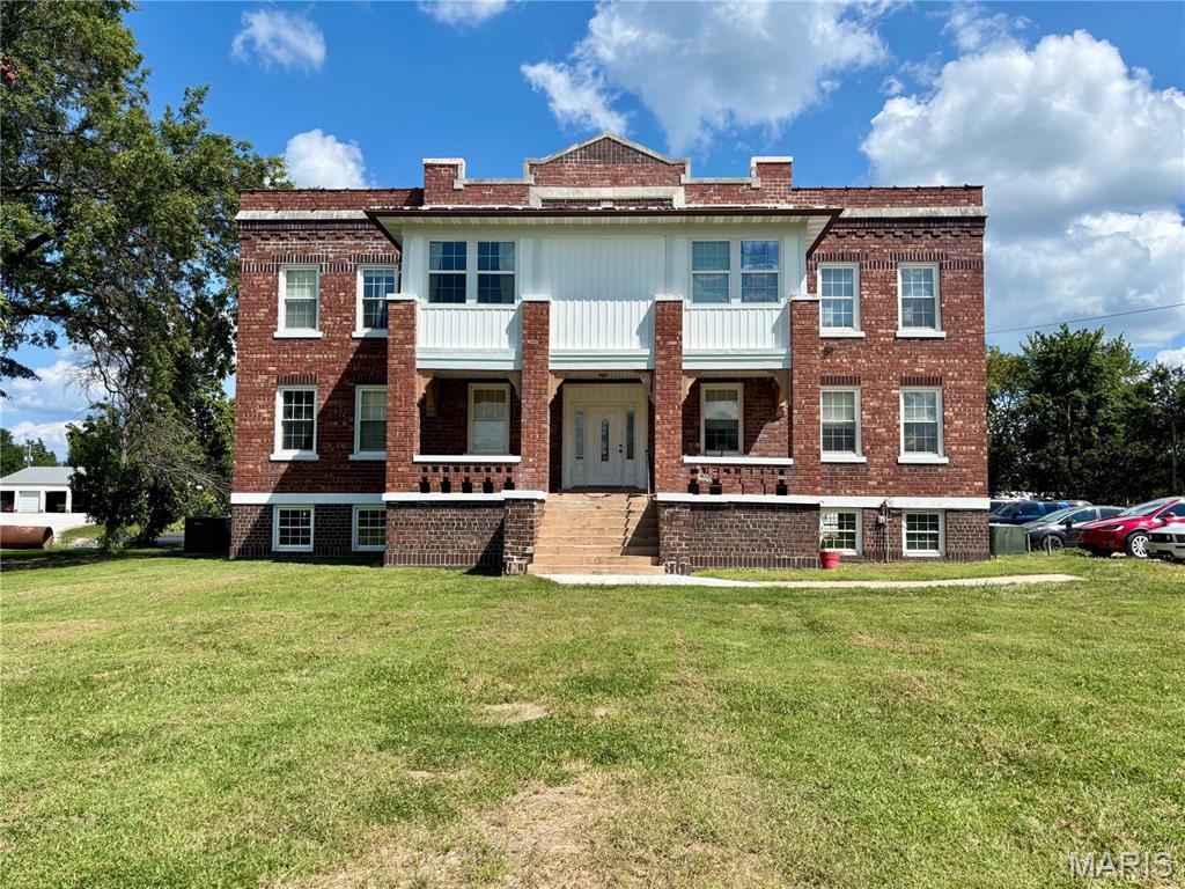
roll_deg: -1.0
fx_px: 890
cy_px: 444
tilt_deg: +4.9
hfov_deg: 67.3
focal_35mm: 26
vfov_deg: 53.1
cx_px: 592
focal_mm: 5.96
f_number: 1.6
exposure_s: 1/3311
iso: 50
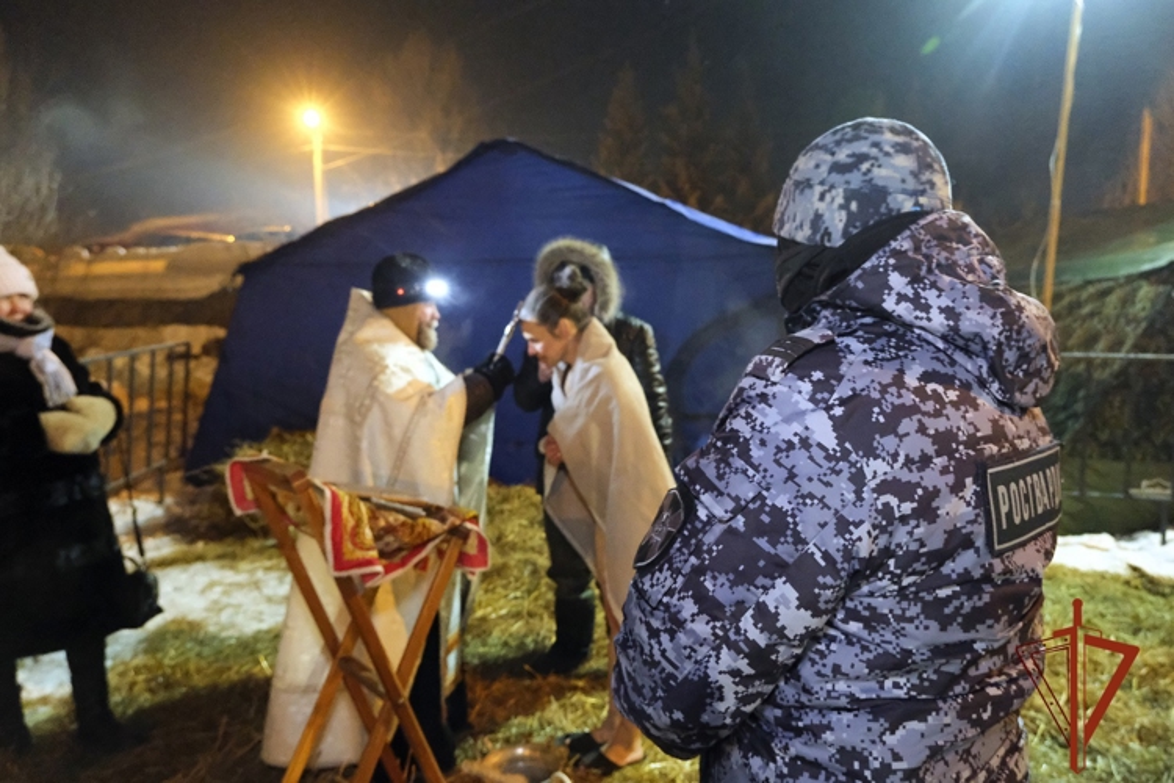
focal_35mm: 24
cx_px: 587
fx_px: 783
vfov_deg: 53.1
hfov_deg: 73.7
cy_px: 392
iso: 12800
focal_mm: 16
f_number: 4
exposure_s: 1/60
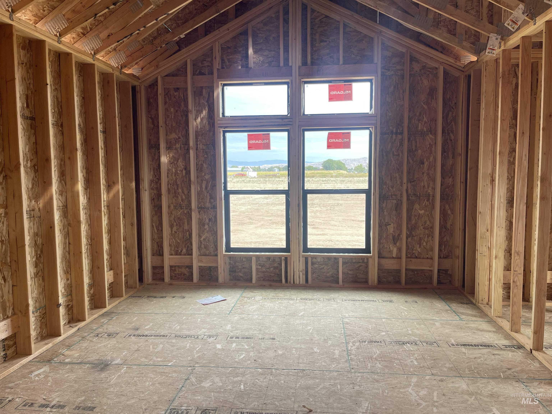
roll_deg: +0.2
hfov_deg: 69.4
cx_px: 276
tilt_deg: -6.4
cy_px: 207
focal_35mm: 25
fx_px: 399
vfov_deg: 54.9
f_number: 1.6
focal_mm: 5.1
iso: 32
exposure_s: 1/154
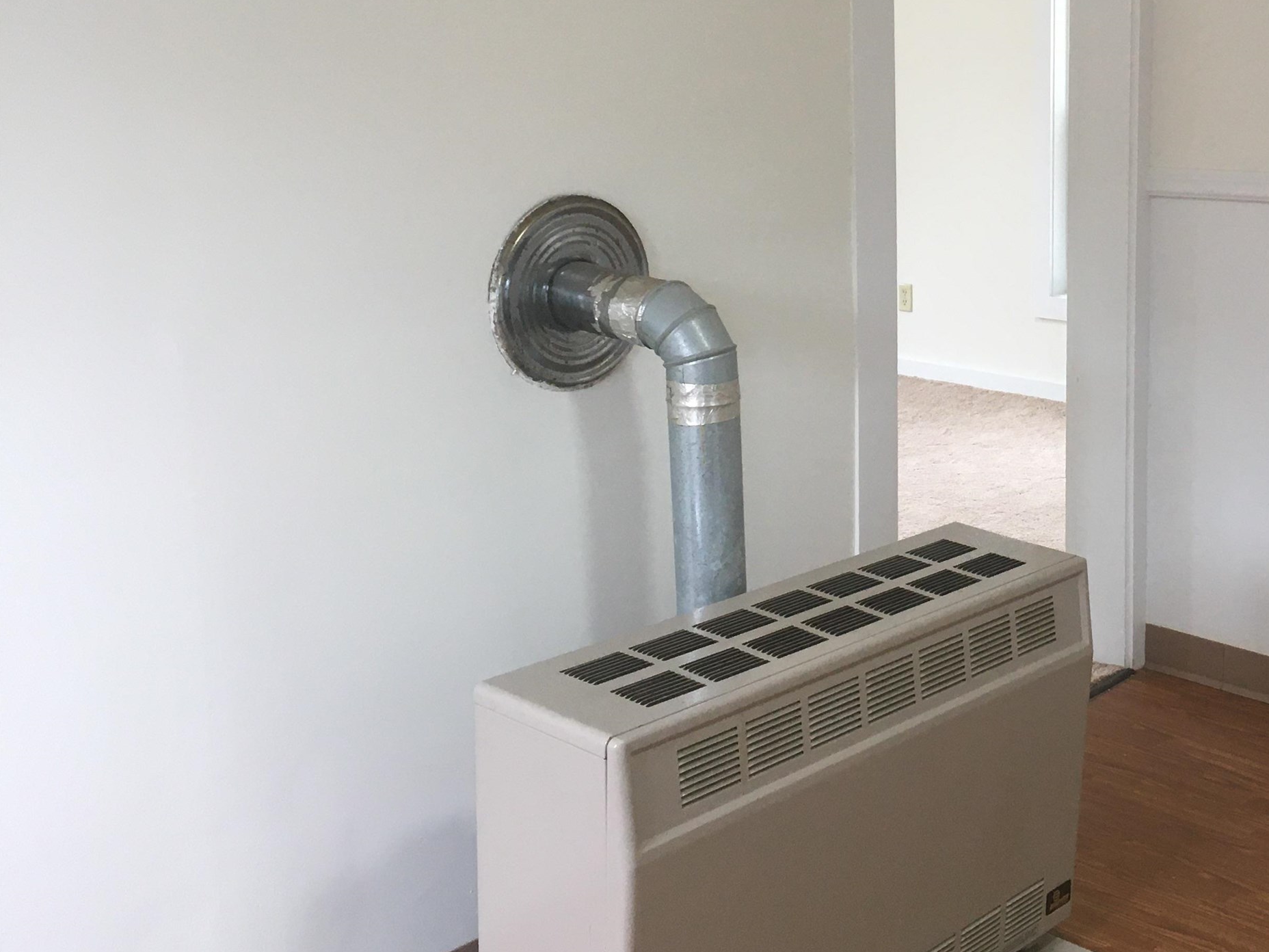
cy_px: 300
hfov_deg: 37.9
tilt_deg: -8.1
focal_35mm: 48
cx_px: 1047
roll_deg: -0.3
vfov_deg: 30.0
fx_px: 1760
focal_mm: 4.15
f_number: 2.2
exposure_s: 1/30
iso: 32
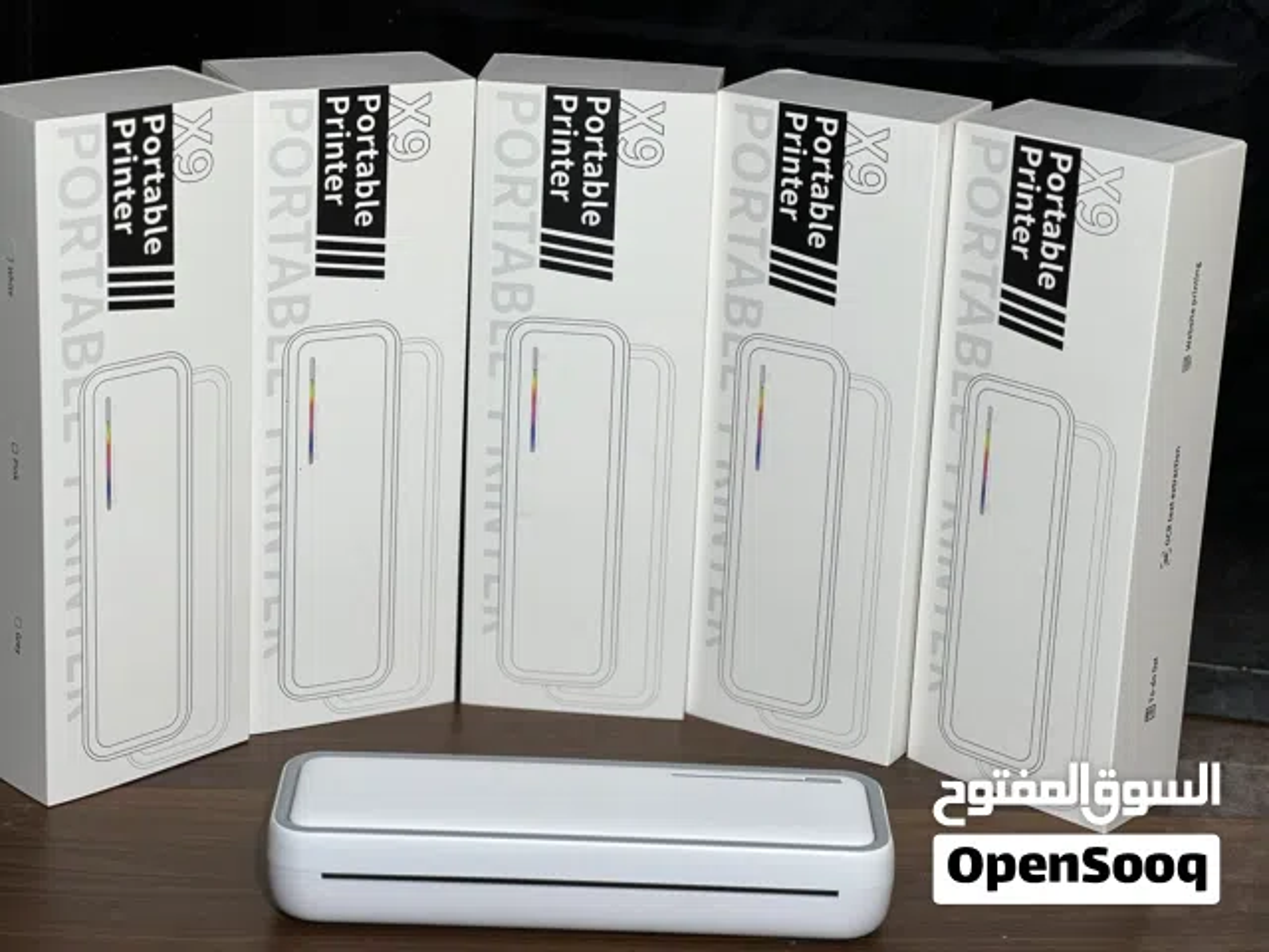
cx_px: 634
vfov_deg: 19.1
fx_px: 2823
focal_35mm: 77
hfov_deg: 25.3
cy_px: 476
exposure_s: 1/100
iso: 50
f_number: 2.8
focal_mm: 9
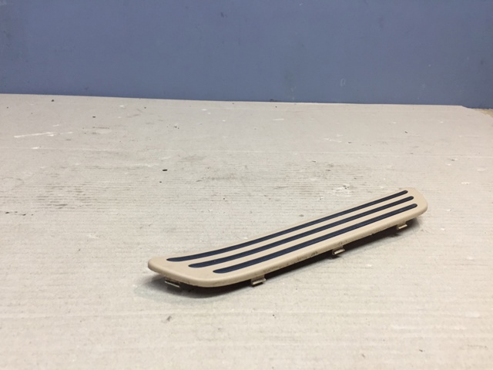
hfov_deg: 61.7
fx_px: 413
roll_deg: -3.4
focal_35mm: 29
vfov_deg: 48.2
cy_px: 185
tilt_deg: -21.6
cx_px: 246
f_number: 2.2
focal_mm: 4.15
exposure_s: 1/33
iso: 64
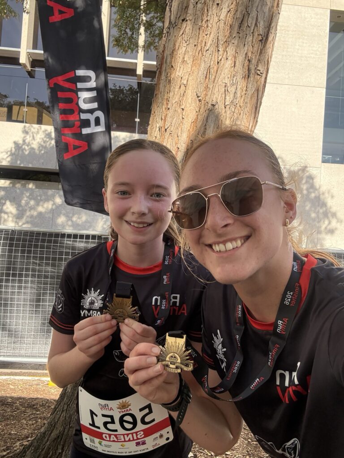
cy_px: 229
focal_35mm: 30
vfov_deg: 60.0
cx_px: 172
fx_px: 398
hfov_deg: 46.8
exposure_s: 1/244
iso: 40
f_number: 1.9
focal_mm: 2.69
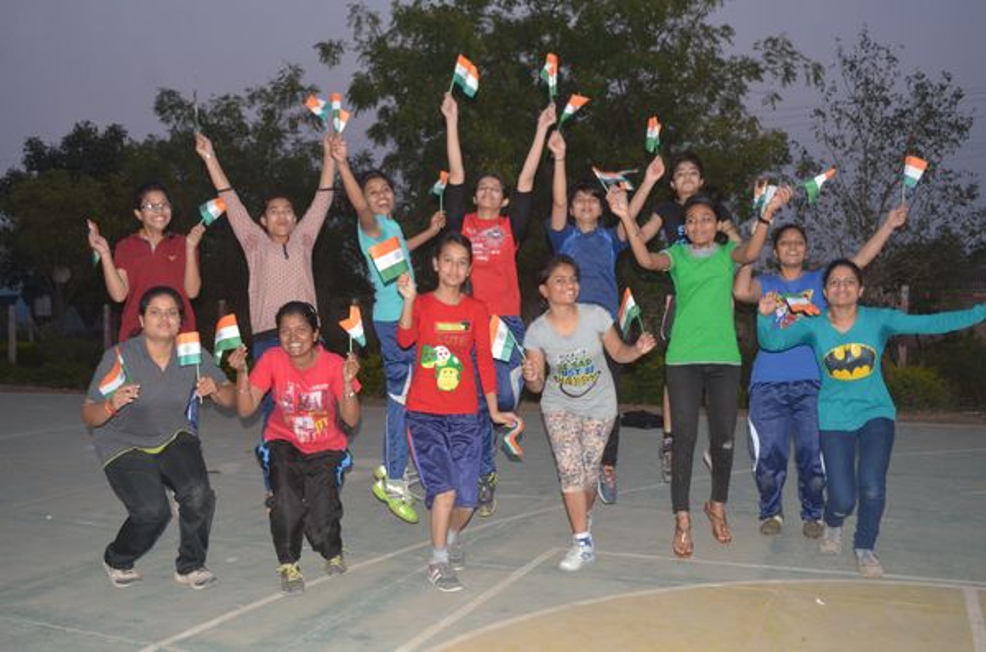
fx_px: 902
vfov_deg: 39.8
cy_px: 326
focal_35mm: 33
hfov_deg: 57.3
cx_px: 493
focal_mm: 22
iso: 1600
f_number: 4.5
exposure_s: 1/160
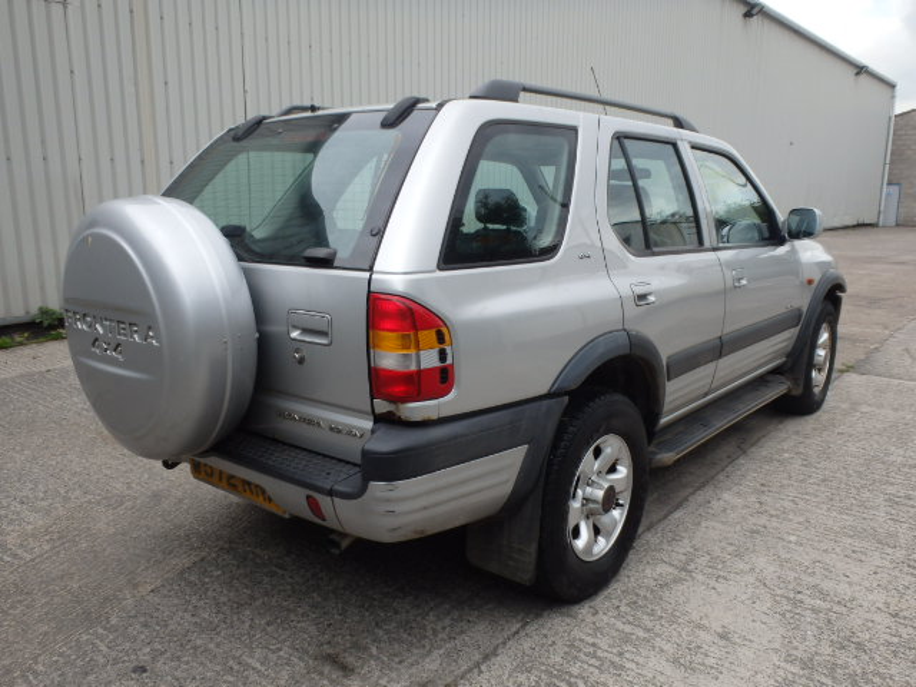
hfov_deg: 63.4
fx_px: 741
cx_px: 458
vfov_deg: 49.7
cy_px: 344
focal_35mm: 28
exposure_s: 1/320
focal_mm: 5
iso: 125
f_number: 3.9
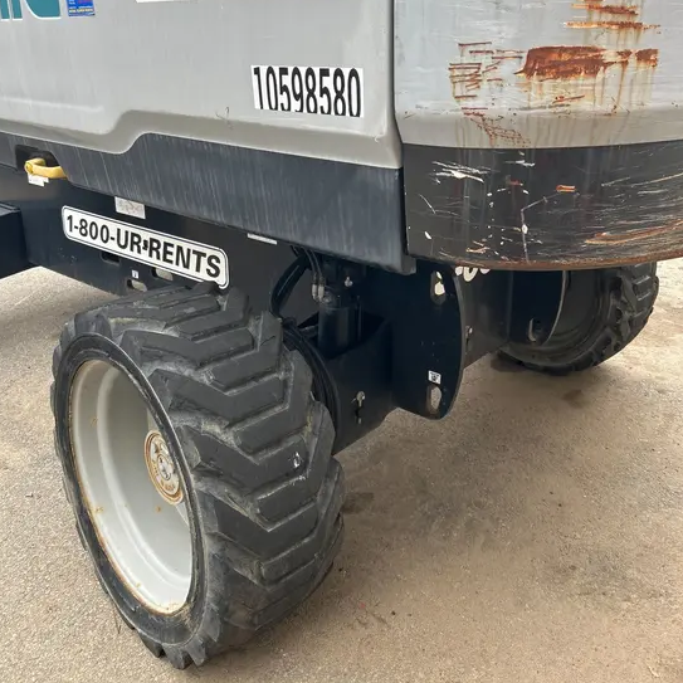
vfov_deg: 51.8
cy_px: 243
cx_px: 338
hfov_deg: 52.5
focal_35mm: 31
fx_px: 692
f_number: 1.5
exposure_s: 1/239
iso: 40
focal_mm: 5.7
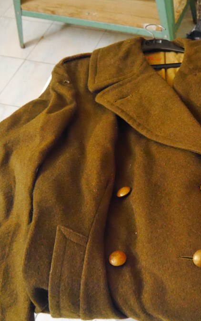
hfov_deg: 27.3
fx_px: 394
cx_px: 190
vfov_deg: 44.3
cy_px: 179
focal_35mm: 45
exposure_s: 1/60
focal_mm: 14
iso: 2500
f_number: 3.5
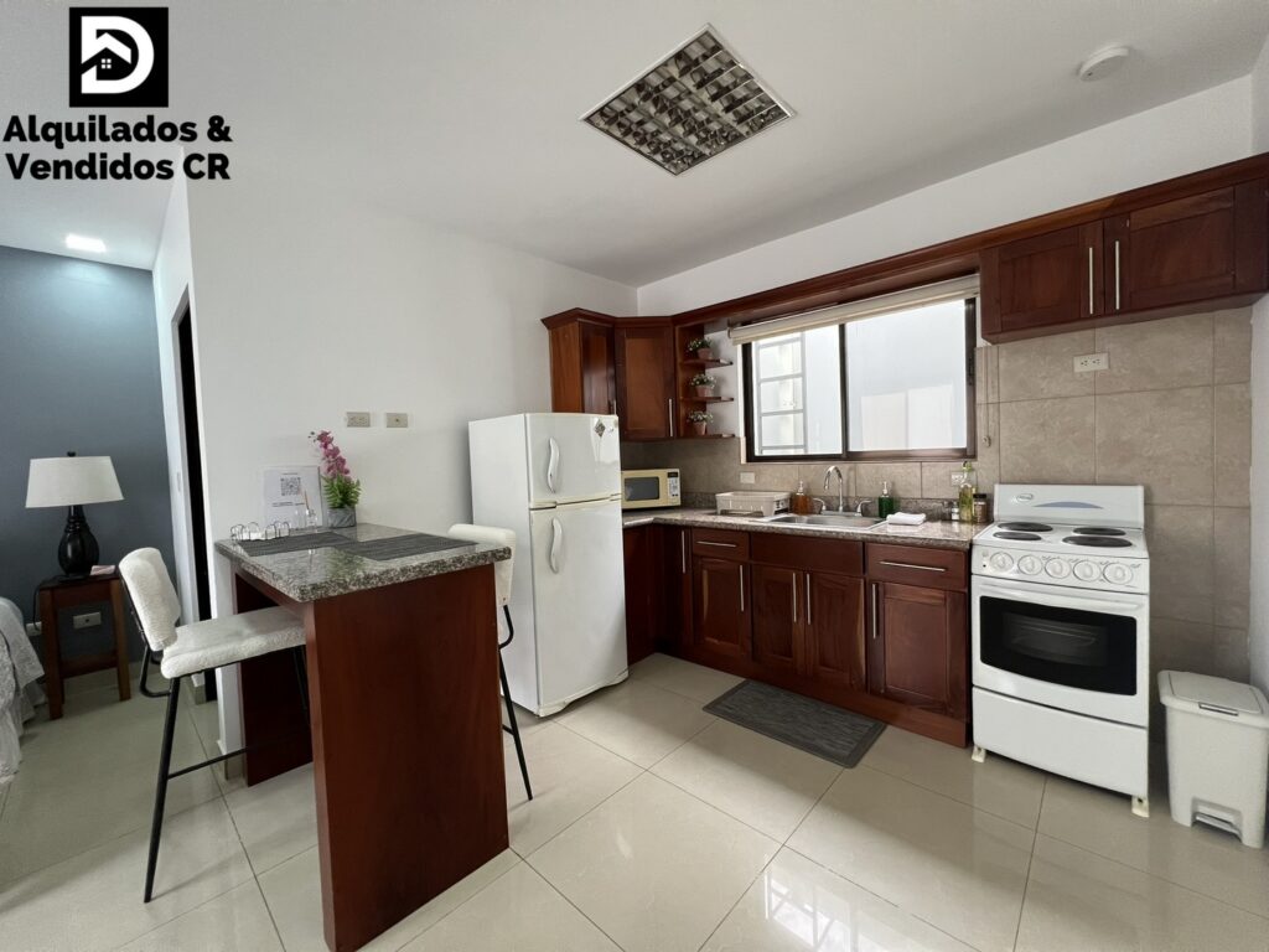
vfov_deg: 89.9
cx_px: 634
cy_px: 476
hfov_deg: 106.2
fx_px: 477
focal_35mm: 13
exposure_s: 1/120
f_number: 1.8
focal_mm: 1.57
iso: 250
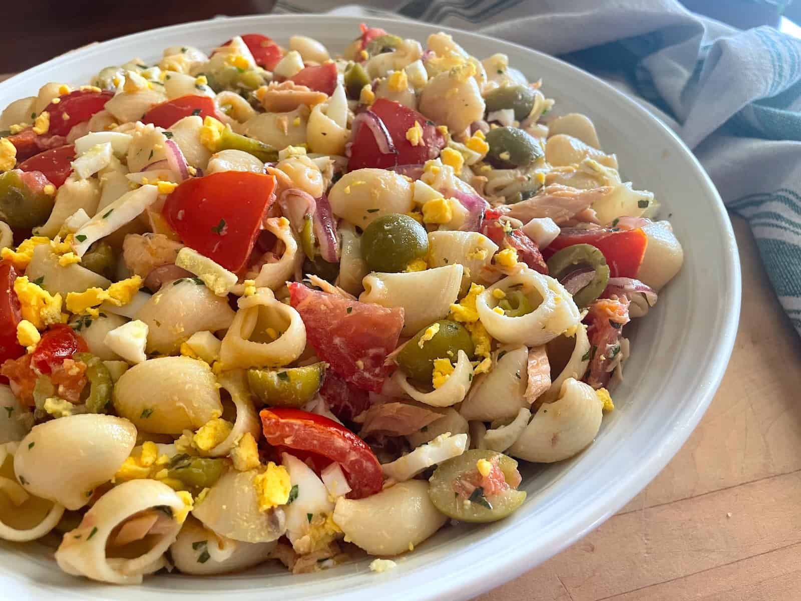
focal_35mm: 26
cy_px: 300
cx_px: 400
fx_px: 602
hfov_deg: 67.3
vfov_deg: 53.1
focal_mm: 4.2
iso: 160
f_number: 1.6
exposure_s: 1/60
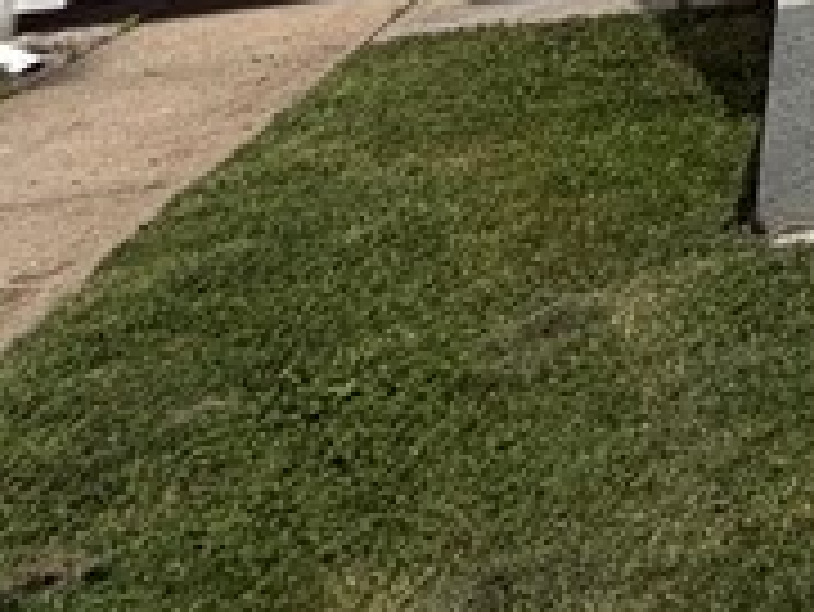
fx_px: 1859
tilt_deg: +14.3
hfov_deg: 16.2
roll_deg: +0.5
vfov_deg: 12.9
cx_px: 1794
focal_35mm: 79
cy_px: -958
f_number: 2.2
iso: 20
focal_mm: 2.22
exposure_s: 1/1572
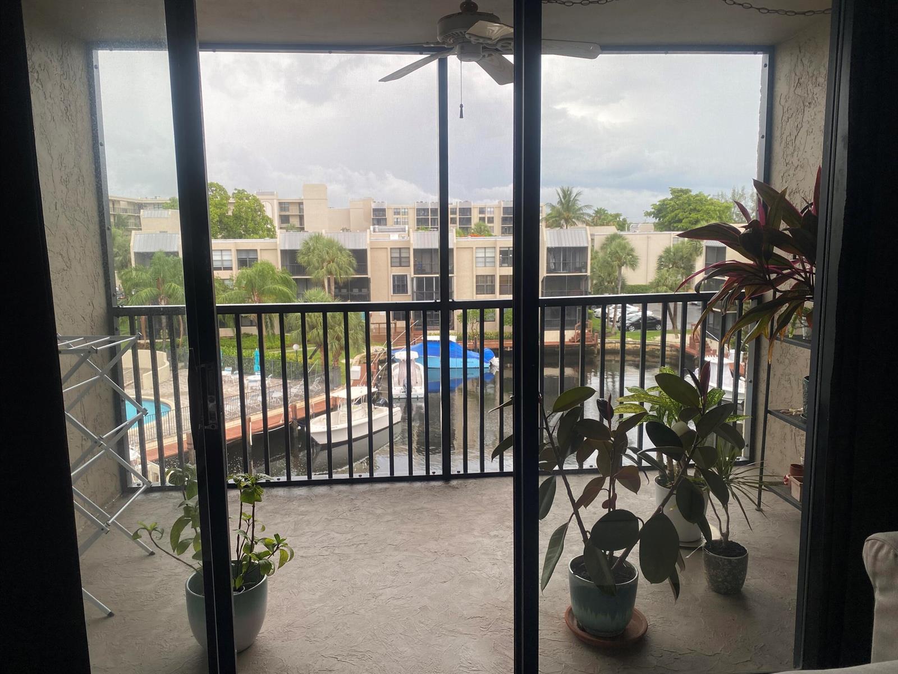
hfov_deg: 67.3
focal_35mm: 26
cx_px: 449
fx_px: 674
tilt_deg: -7.7
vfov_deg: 53.1
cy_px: 337
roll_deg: +1.3
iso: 32
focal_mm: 4.25
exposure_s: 1/471
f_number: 1.8
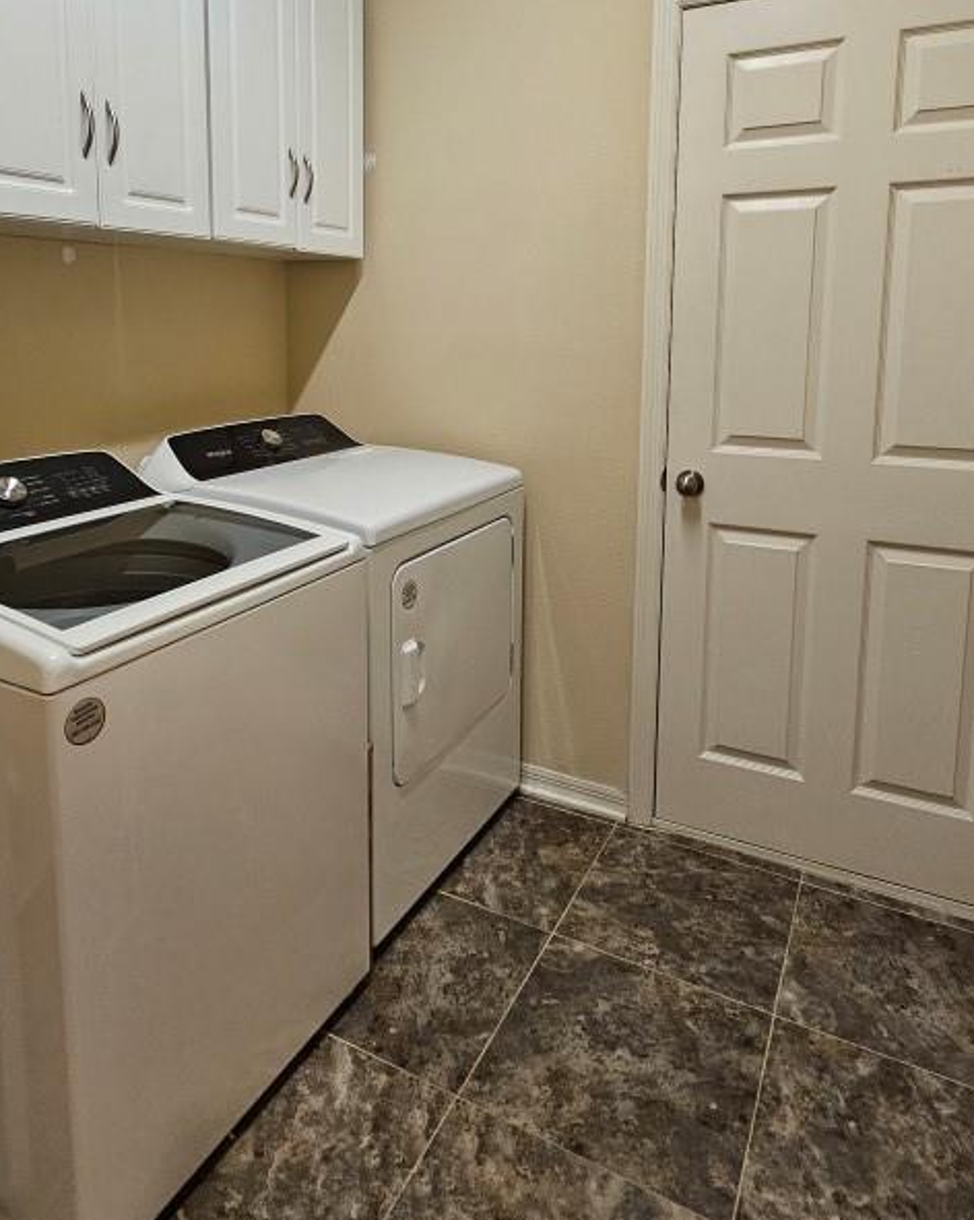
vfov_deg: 73.2
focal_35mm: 22
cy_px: 425
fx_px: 794
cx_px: 442
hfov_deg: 63.0
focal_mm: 2.2
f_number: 2.2
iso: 250
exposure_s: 1/60
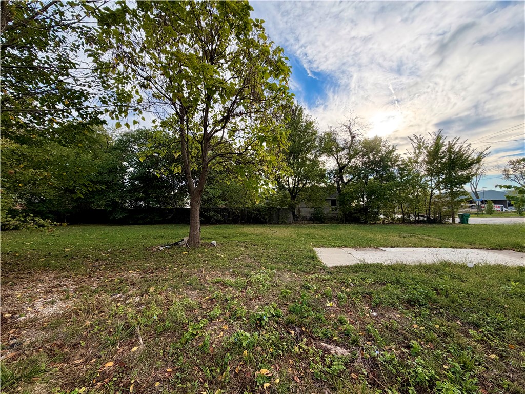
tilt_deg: +4.0
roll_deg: +1.0
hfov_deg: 102.1
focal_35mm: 14
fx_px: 212
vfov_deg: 85.7
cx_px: 262
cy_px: 197
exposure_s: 1/527
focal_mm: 2.22
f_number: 2.2
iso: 40
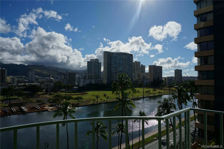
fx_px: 149
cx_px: 112
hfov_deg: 73.8
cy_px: 74
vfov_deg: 53.0
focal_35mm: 24
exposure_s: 1/640
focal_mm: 16
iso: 100
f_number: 9
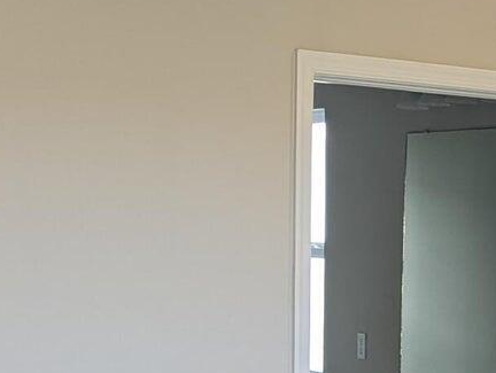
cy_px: 608
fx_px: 1693
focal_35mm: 118
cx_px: 473
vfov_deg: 11.9
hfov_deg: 16.4
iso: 128
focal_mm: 6.81
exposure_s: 1/120
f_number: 1.85
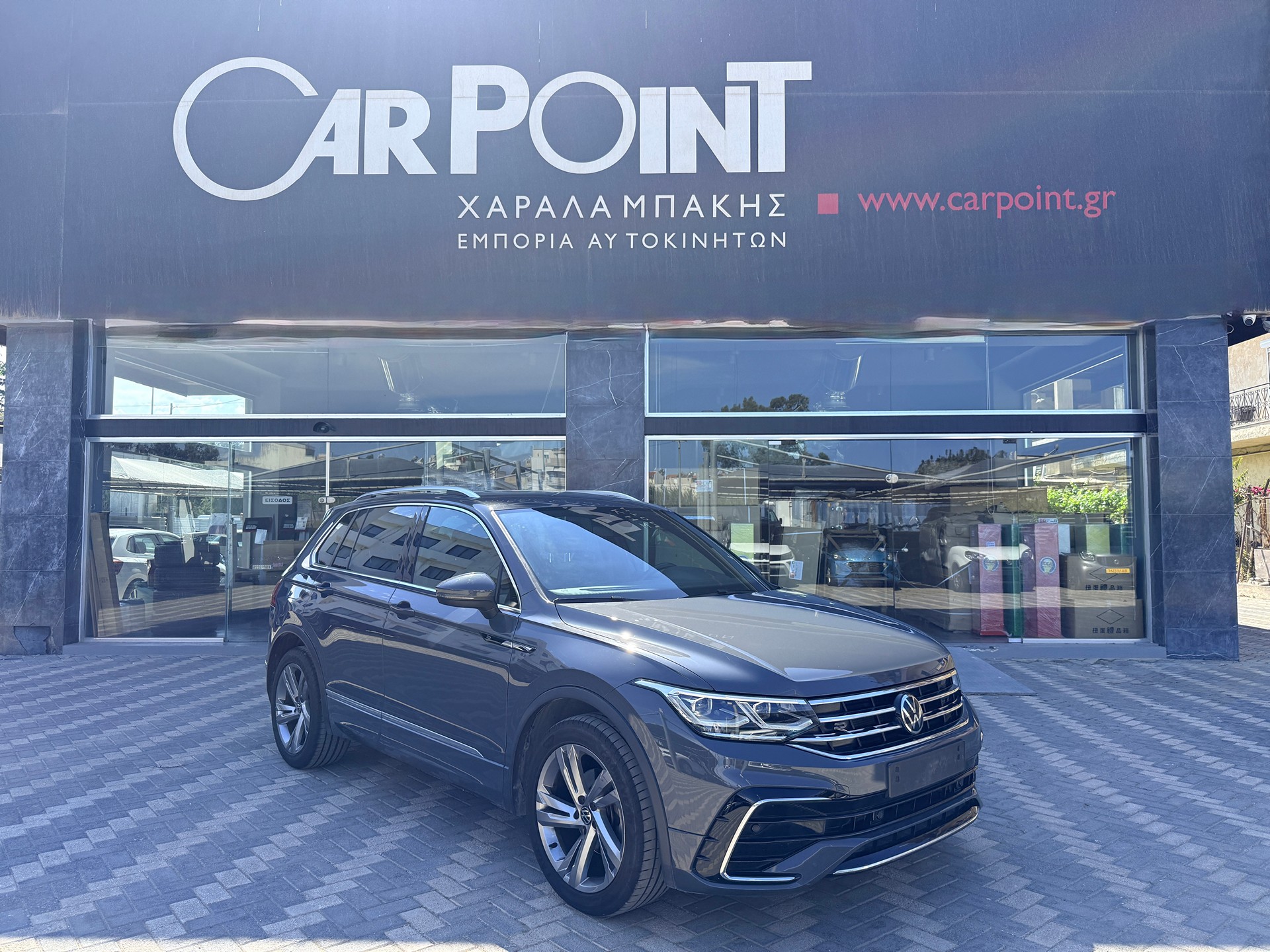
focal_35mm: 24
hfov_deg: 71.6
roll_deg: -0.5
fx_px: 881
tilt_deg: +3.9
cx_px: 635
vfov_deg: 56.8
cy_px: 476
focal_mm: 6.76
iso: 100
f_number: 1.78
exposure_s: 1/2370
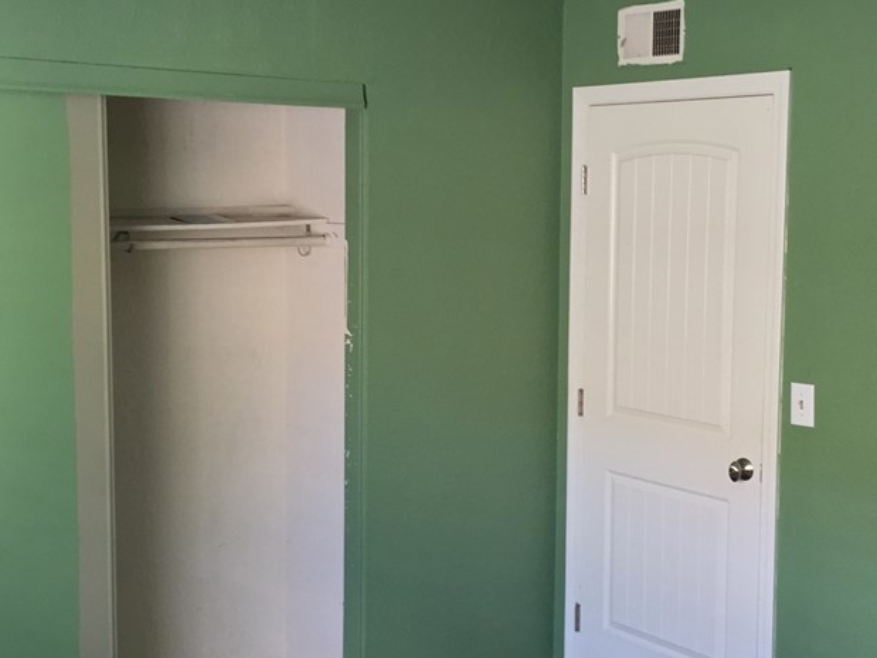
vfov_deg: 30.3
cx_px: 502
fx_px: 1216
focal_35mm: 48
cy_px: 333
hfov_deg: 39.6
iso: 125
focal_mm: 4.15
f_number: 2.2
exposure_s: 1/30
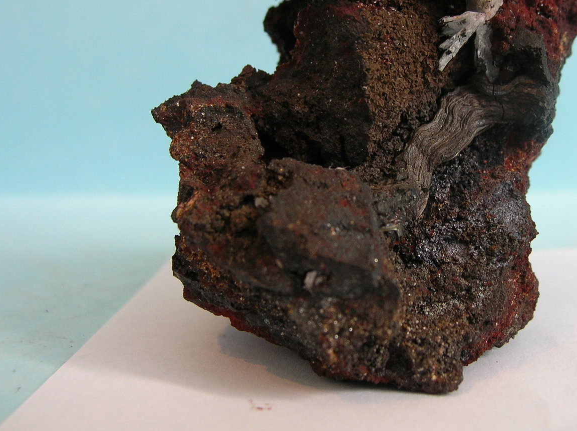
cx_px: 389
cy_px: 167
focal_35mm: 50
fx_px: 833
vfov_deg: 29.0
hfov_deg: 37.8
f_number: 2.7
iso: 50
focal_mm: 6
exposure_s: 1/13.5
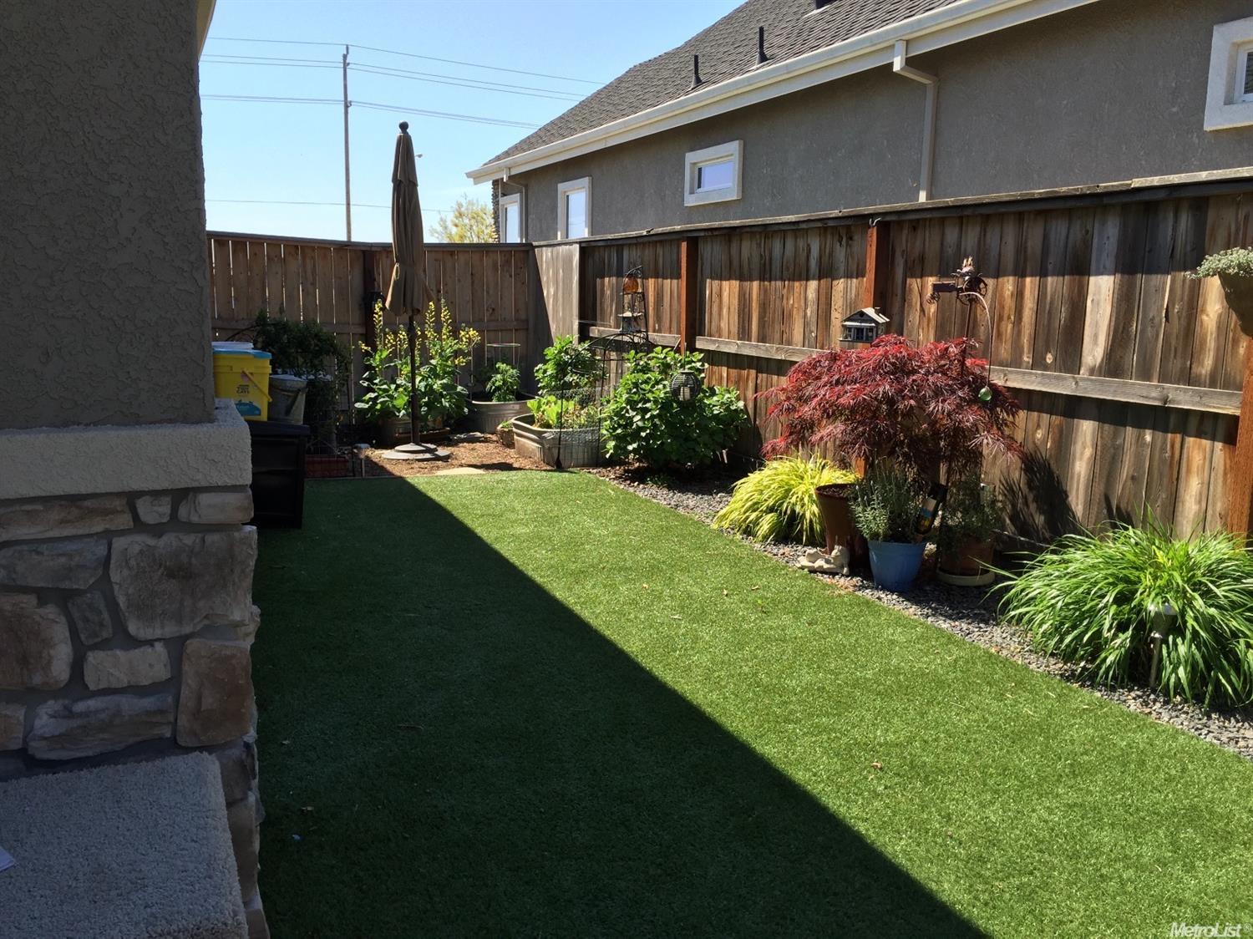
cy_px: 470
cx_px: 626
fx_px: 1049
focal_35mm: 29
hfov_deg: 61.7
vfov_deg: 48.2
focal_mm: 4.15
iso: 32
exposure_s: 1/920
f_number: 2.2
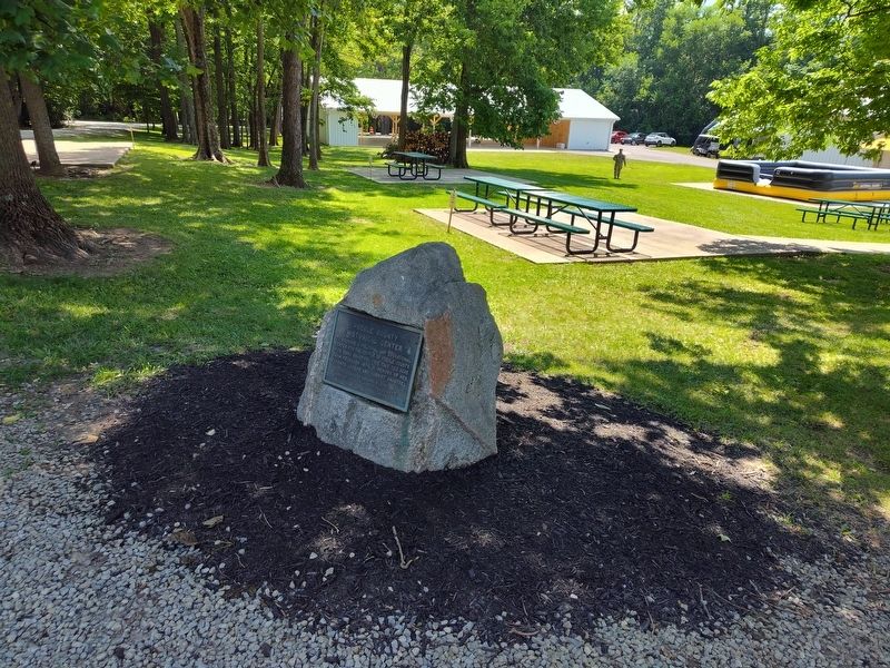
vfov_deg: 58.9
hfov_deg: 73.9
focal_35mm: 23
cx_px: 445
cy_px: 334
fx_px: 591
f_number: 1.8
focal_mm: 5.56
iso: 100
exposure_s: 1/536
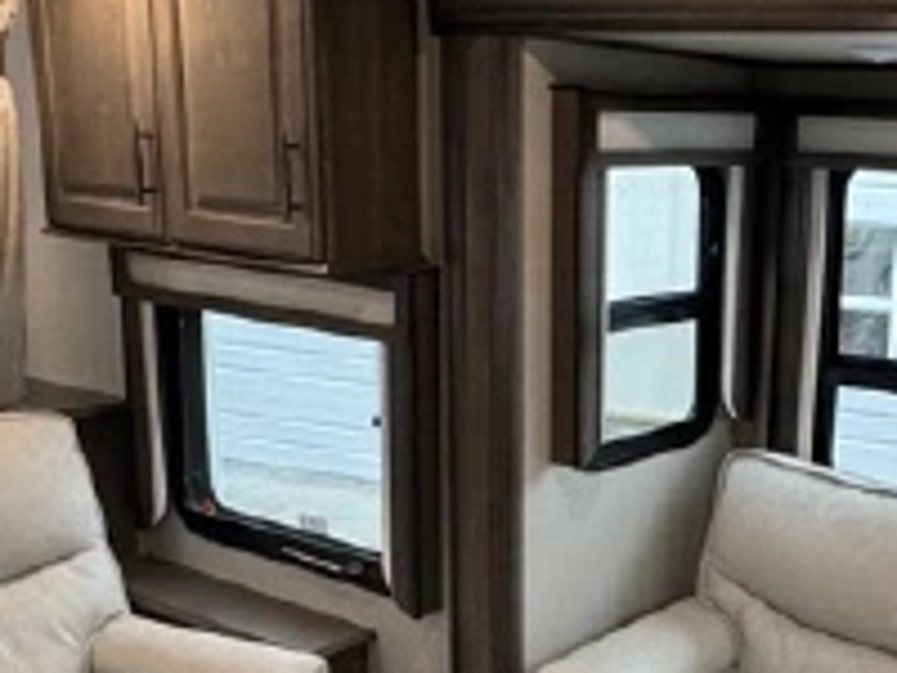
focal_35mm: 56
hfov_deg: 33.5
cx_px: 691
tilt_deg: -16.3
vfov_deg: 25.7
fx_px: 1451
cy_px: 525
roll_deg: -1.3
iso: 320
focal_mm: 2.22
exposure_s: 1/99
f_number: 2.2
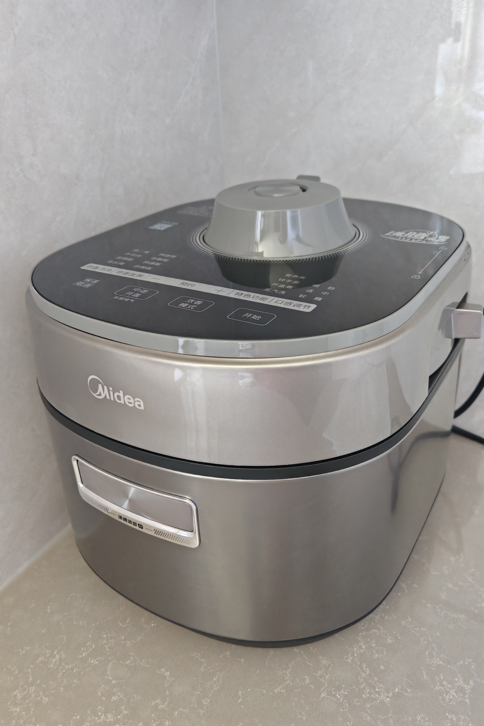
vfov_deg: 63.7
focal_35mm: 29
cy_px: 372
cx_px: 251
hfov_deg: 45.0
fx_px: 585
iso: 800
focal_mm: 6.67
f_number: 1.9
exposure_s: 1/33
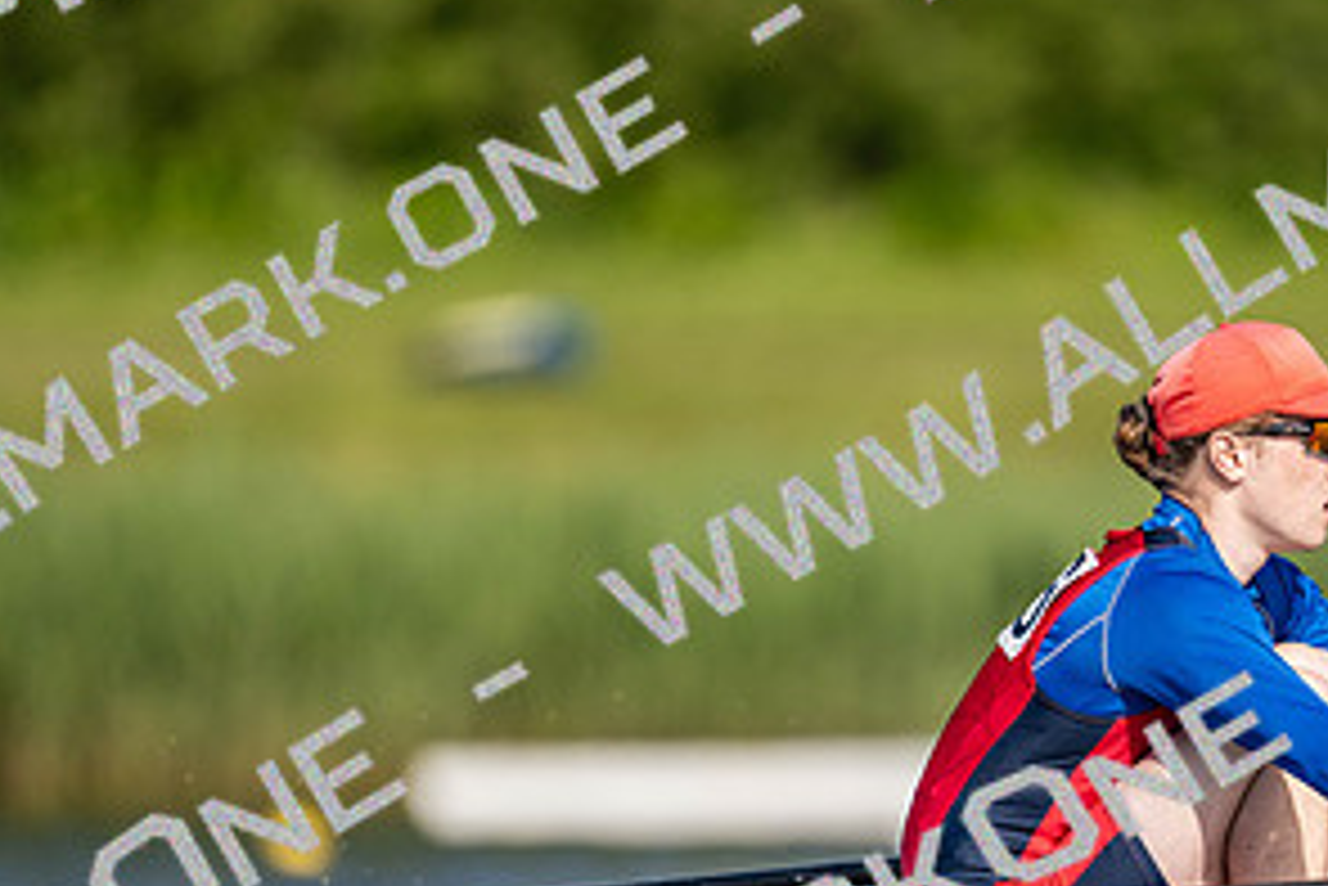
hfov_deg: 1.7
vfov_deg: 1.2
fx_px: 43548
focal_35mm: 1180
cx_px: 1157
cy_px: 659
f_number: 4
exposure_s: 1/2500
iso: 200
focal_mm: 600
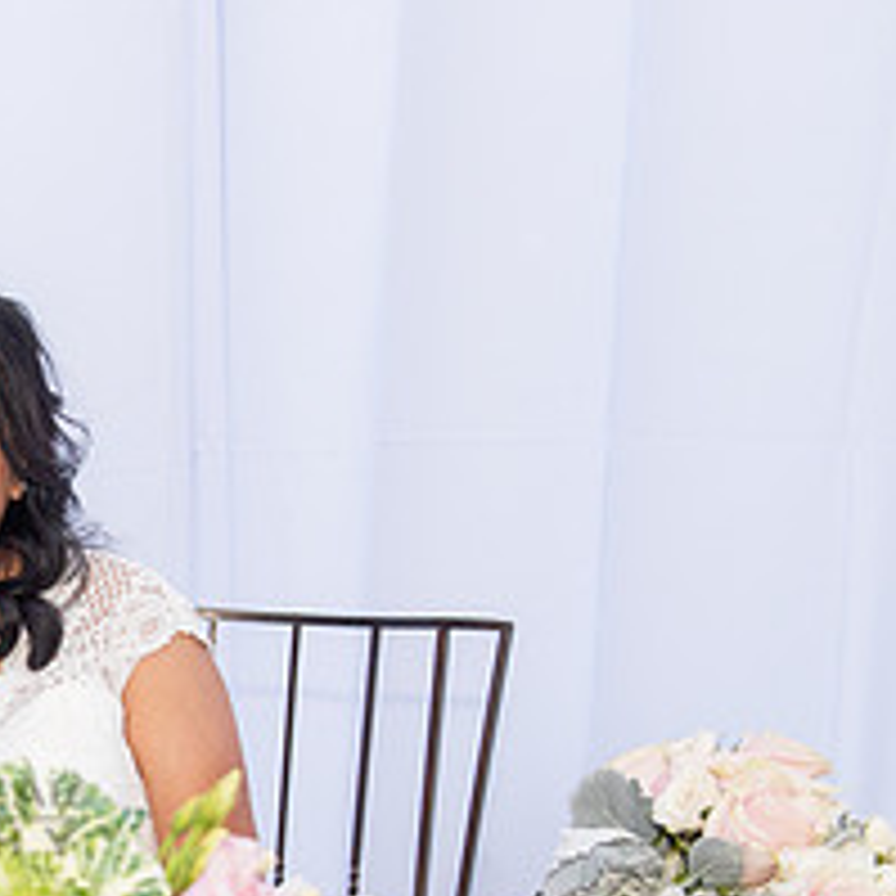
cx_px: -331
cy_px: 736
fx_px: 3280
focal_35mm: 112
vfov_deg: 15.4
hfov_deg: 14.7
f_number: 4
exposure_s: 1/160
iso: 800
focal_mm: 38
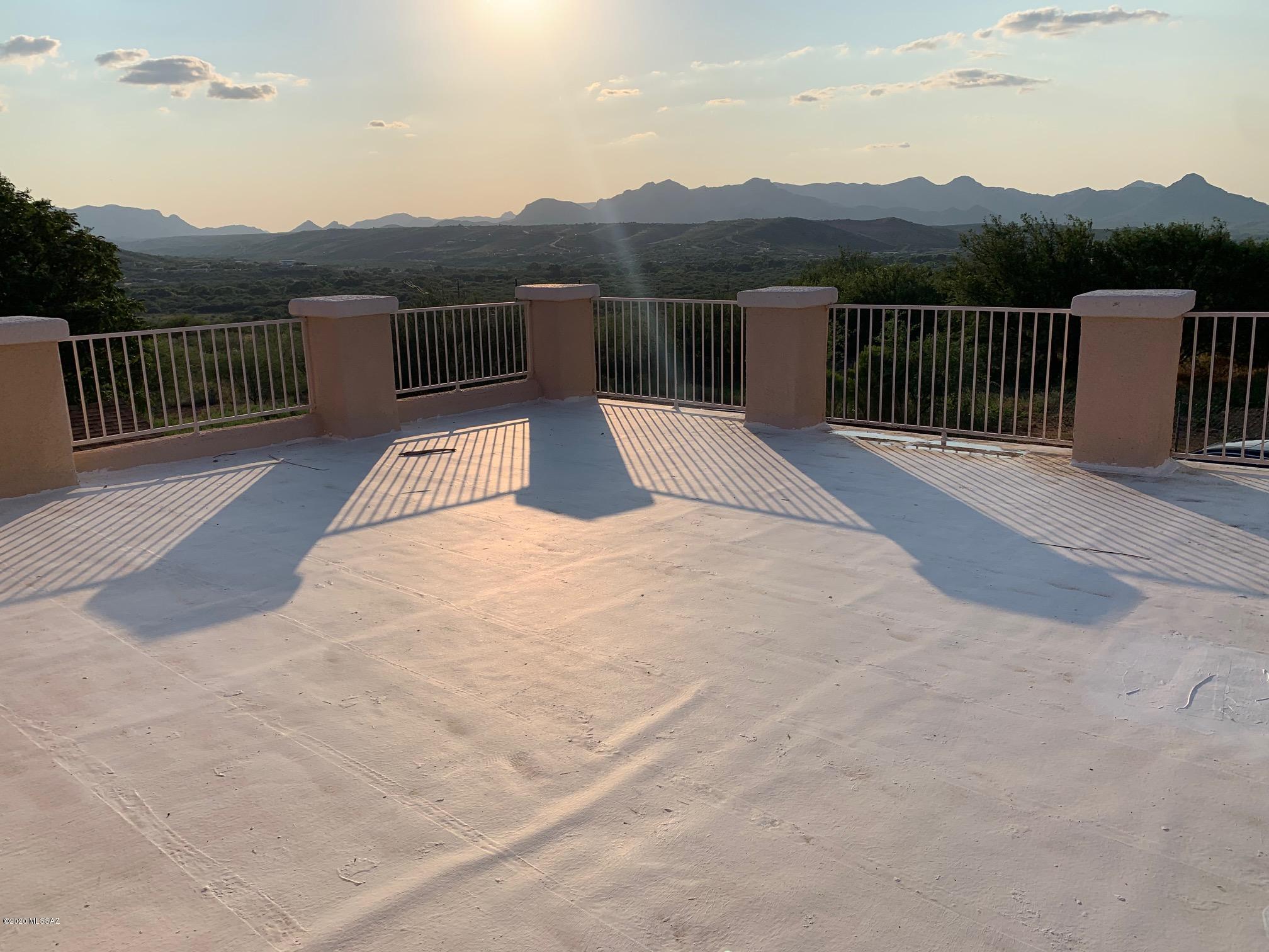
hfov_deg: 67.3
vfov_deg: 53.1
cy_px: 476
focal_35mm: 26
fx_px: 953
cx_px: 634
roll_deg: +2.1
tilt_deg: -13.9
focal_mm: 4.25
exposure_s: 1/4673
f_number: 1.8
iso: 25
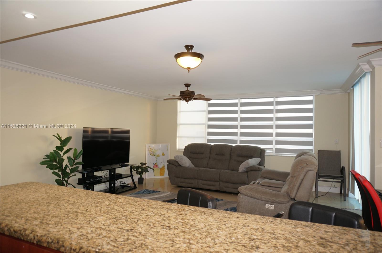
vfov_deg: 53.0
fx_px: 254
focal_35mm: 24
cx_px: 191
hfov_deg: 73.8
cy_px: 126
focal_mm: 16
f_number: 4
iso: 320
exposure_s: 1/60
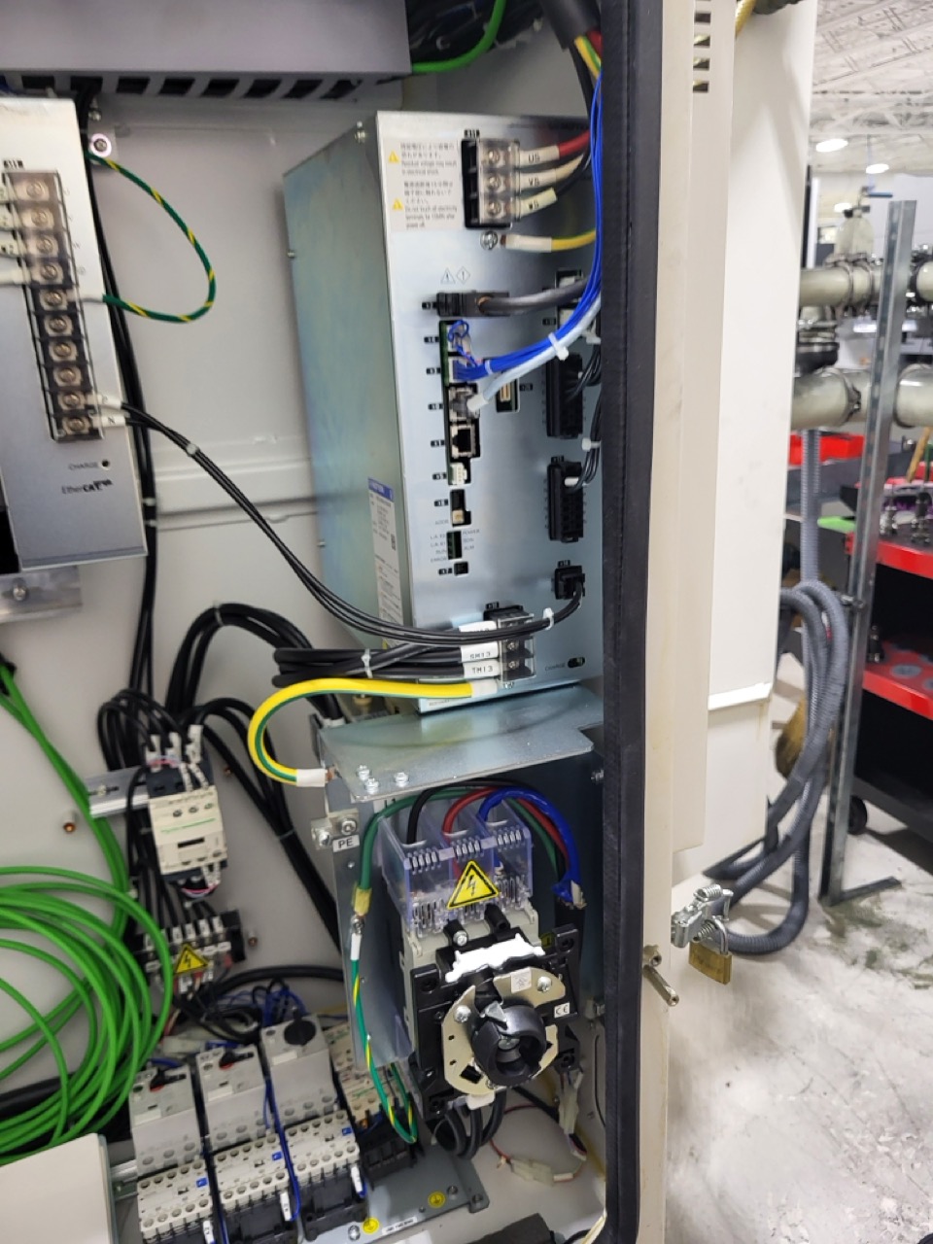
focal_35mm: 26
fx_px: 934
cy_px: 622
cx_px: 466
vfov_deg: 67.3
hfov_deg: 53.1
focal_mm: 5.4
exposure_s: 1/40
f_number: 1.8
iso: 200
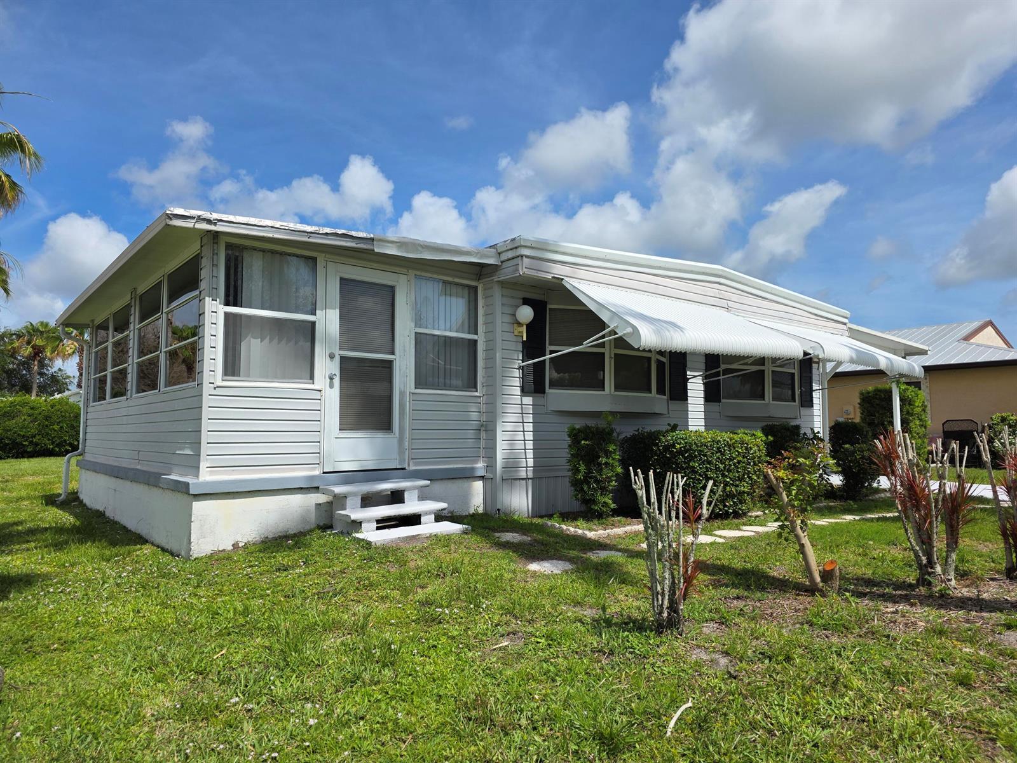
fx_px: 676
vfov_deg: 58.9
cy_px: 382
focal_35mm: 23
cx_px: 508
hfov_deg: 73.9
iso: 80
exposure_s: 1/7944
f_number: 1.7
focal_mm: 6.3
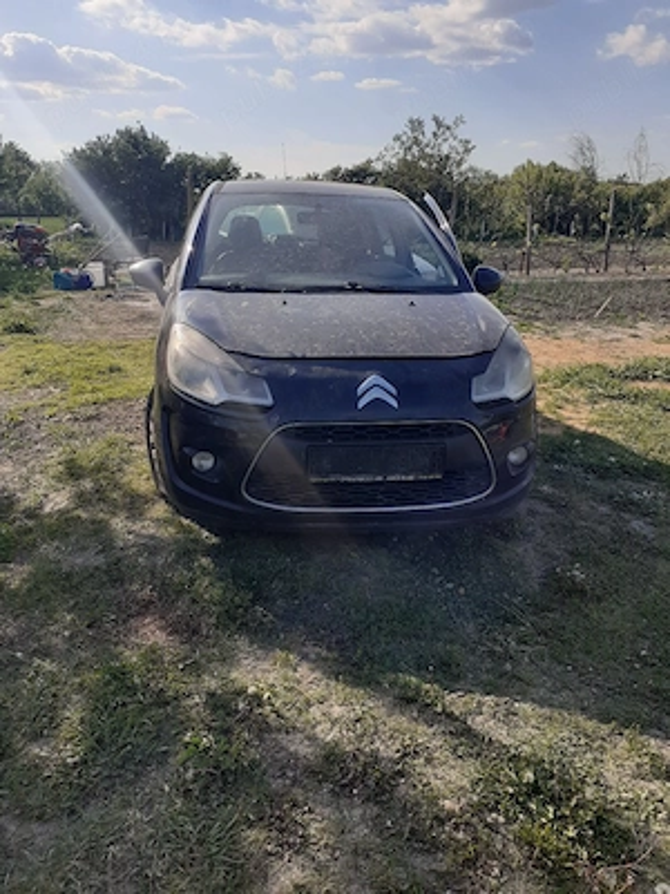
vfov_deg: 65.3
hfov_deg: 51.4
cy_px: 447
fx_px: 697
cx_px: 335
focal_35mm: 27
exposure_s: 1/1250
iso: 40
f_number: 1.9
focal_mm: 3.6
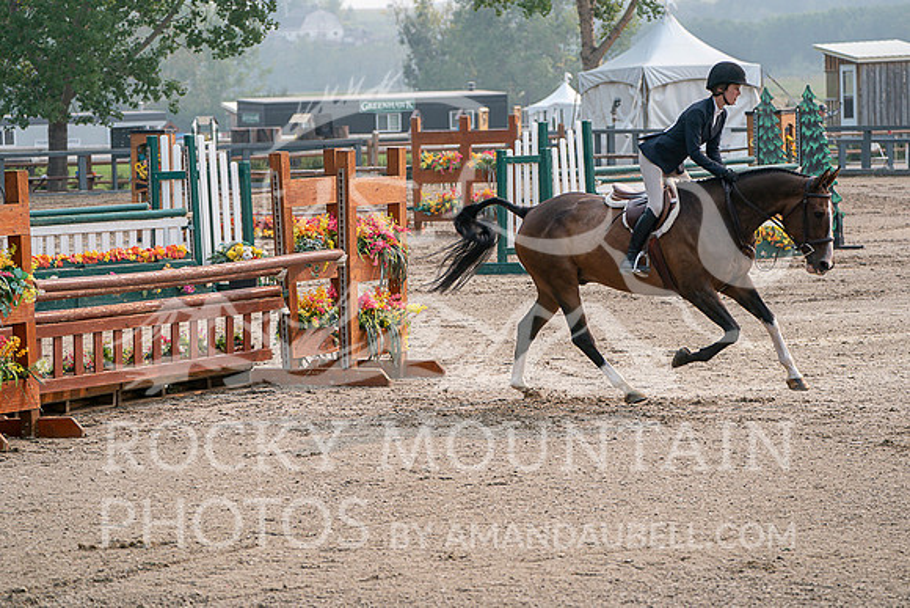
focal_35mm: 154
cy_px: 304
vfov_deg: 8.9
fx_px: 3894
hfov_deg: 13.3
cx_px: 455
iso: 500
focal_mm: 154
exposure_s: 1/1000
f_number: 5.6
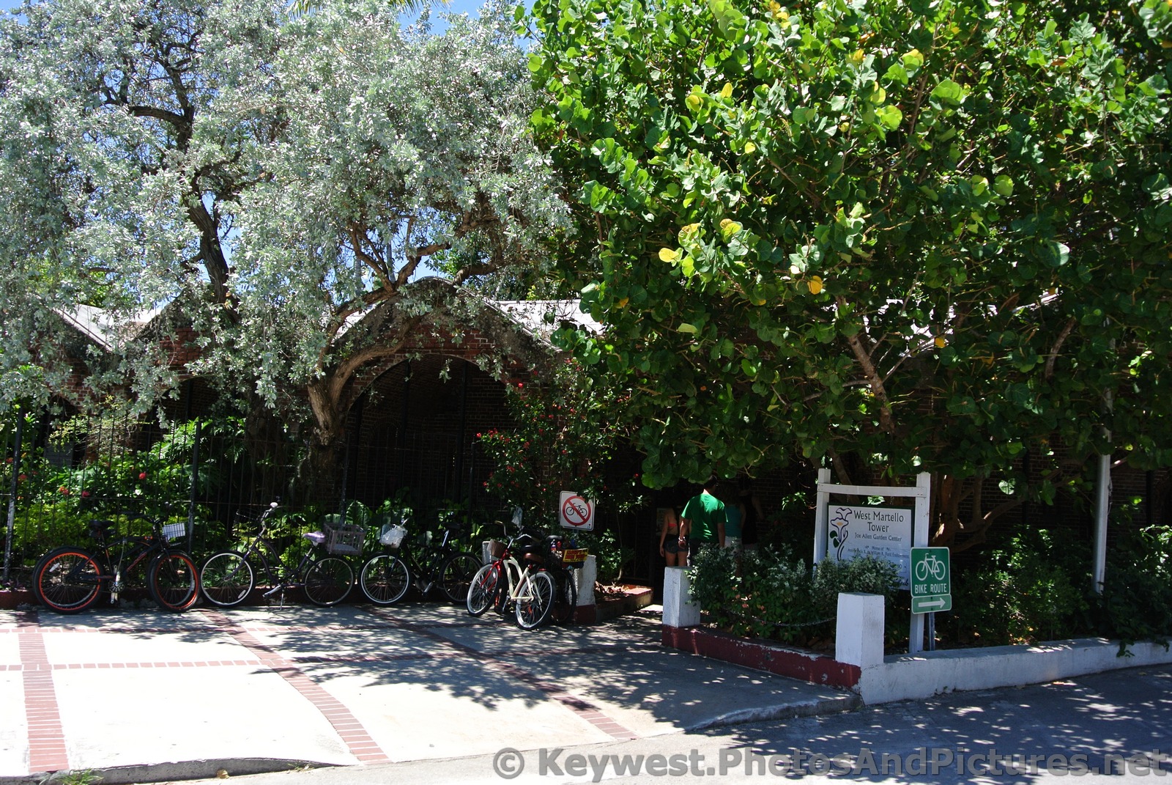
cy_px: 392
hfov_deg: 60.2
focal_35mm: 31
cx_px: 586
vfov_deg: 42.4
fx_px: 1010
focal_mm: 11.8
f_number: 4.5
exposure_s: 1/400
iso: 100
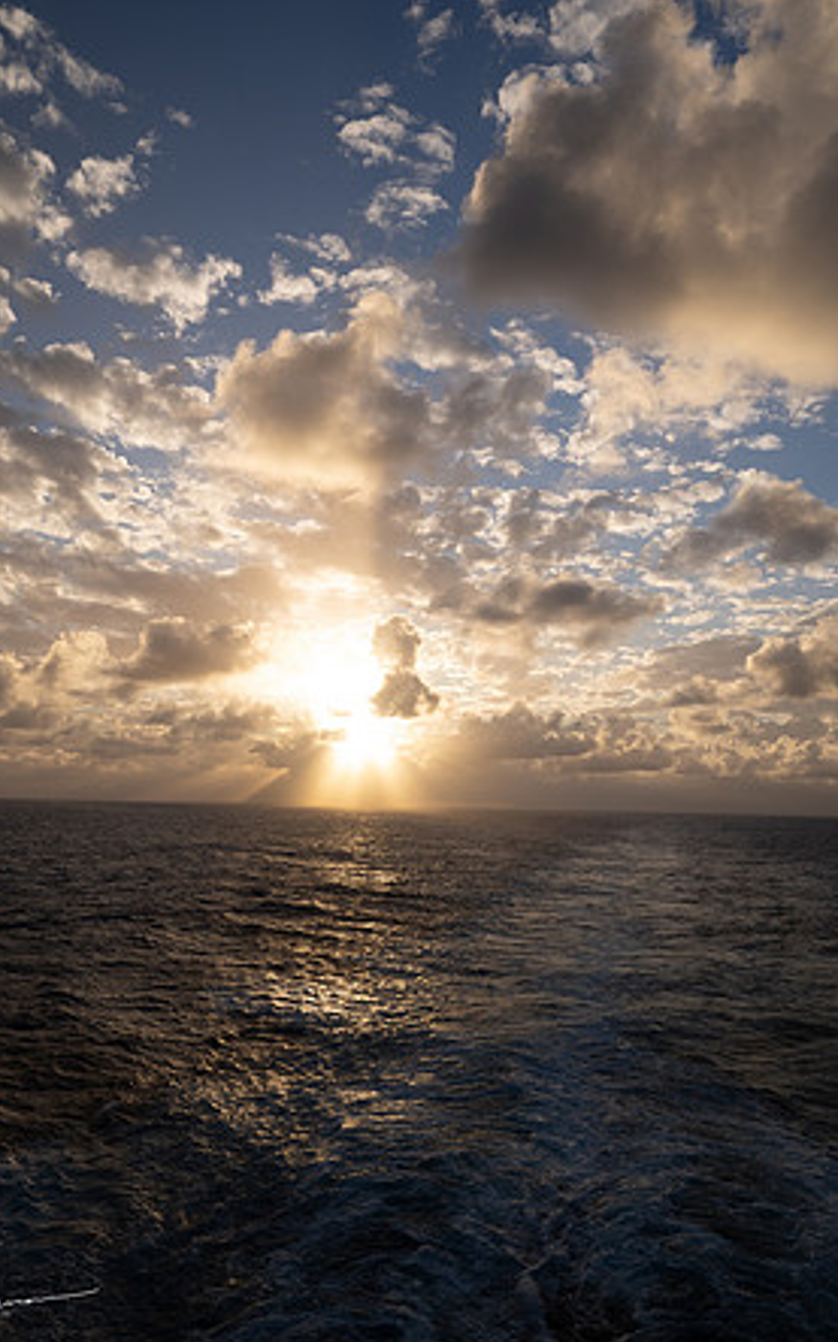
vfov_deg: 61.3
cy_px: 671
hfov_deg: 40.5
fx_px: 1134
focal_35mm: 31
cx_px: 387
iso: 125
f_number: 13
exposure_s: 1/100
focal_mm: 30
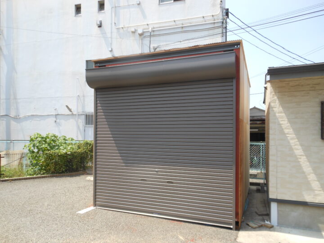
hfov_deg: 69.4
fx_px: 234
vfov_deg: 54.9
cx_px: 162
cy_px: 122
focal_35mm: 25
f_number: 3.2
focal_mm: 4.5
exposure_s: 1/400
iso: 80
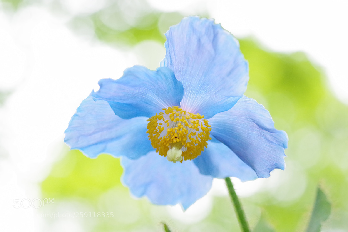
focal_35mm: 75
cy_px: 116
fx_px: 725
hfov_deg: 27.0
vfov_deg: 18.2
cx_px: 174
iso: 3200
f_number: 2.8
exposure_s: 1/3200
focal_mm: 50
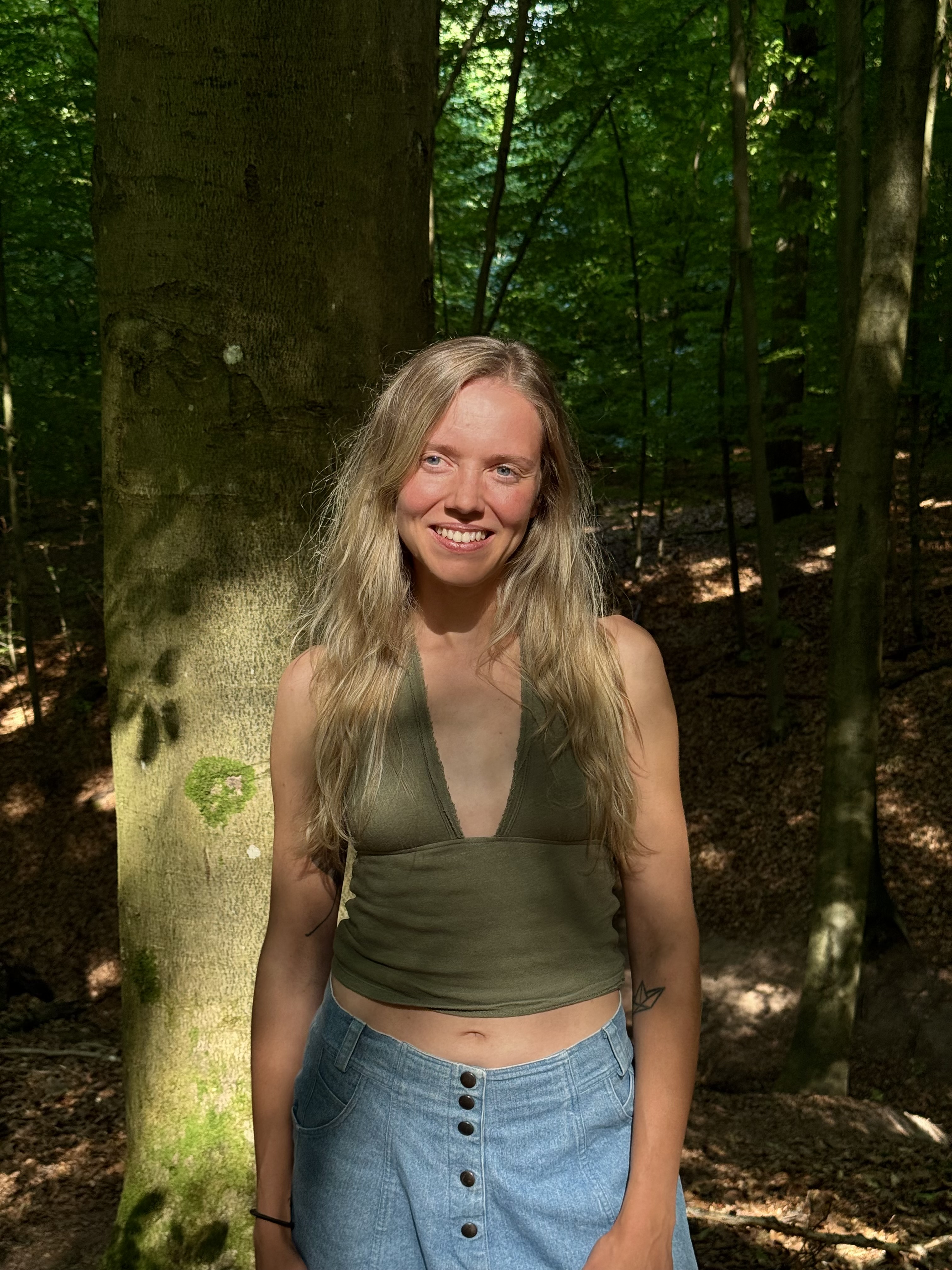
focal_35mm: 48
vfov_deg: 39.7
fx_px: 1760
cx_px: 476
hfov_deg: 30.3
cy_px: 635
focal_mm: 6.76
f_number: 1.78
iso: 64
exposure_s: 1/311
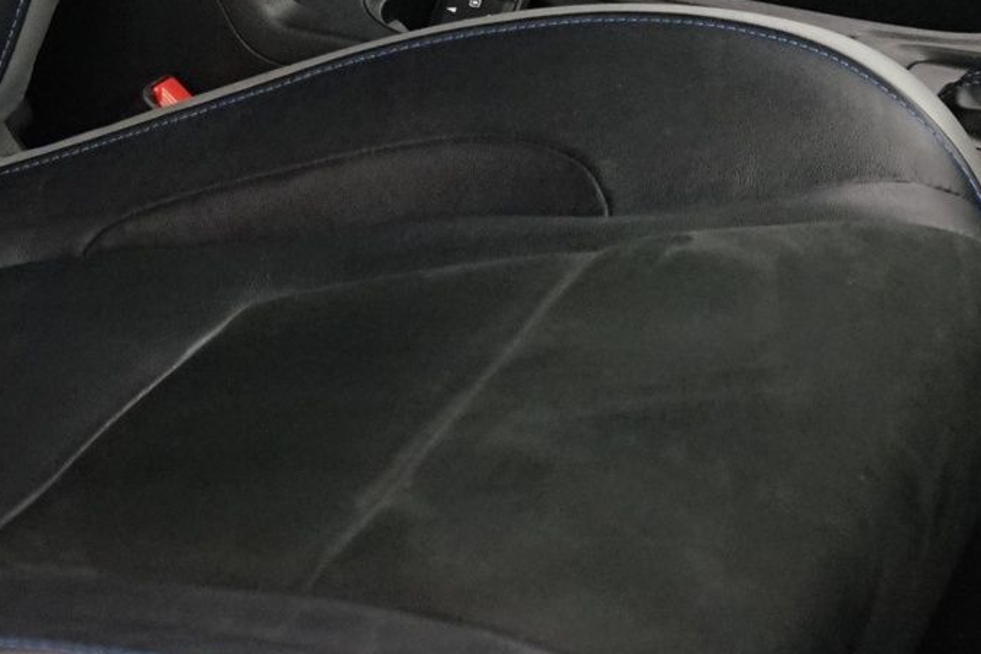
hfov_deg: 19.1
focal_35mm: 107
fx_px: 2916
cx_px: 389
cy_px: -490
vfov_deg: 11.9
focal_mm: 29
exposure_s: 1/160
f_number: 3.5
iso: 3200
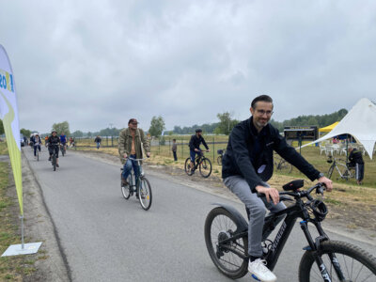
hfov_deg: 67.3
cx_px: 188
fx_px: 282
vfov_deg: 53.1
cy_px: 141
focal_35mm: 26
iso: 32
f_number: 1.8
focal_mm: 4.2
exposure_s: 1/1927
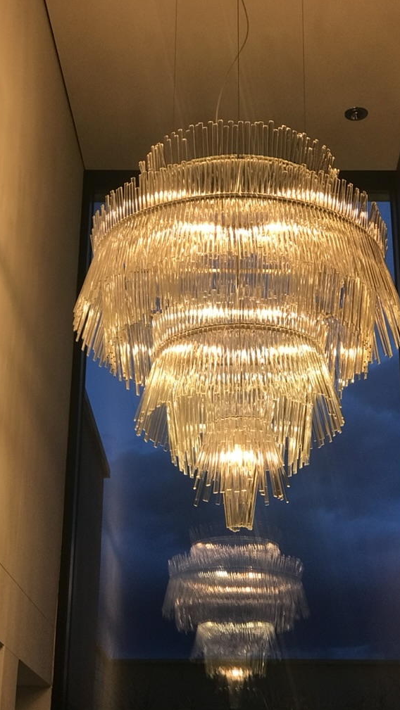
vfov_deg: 33.3
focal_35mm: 63
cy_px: 358
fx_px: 1187
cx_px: 241
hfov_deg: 19.1
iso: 100
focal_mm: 6.6
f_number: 2.8
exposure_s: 1/50
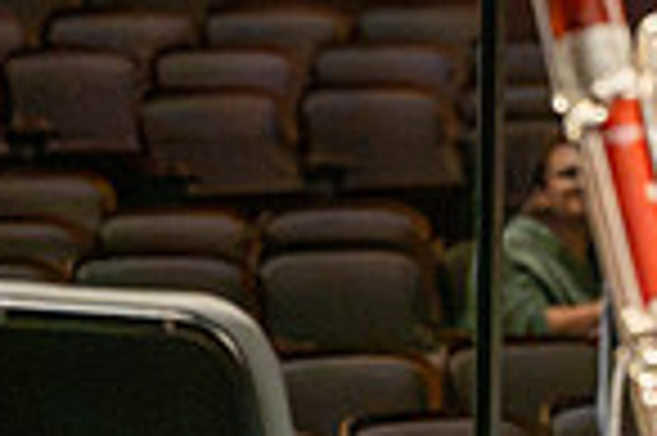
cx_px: 1170
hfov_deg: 4.3
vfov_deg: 2.9
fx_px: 8695
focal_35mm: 477
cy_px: -326
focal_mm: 120
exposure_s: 1/640
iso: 8000
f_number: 2.8
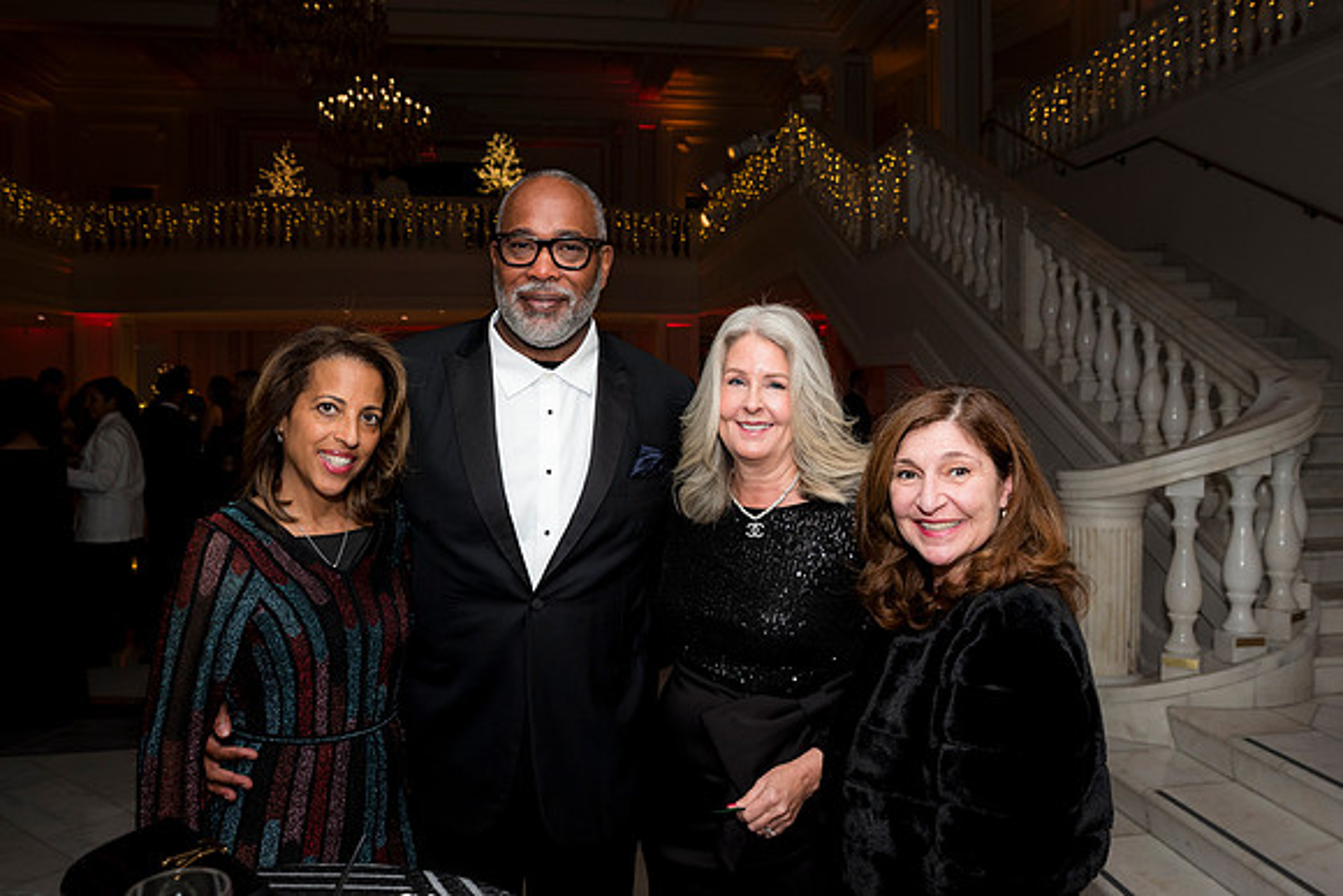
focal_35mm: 28
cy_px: 424
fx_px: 1052
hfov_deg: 65.1
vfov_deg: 46.1
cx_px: 707
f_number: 5
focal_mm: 26
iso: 800
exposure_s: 1/160
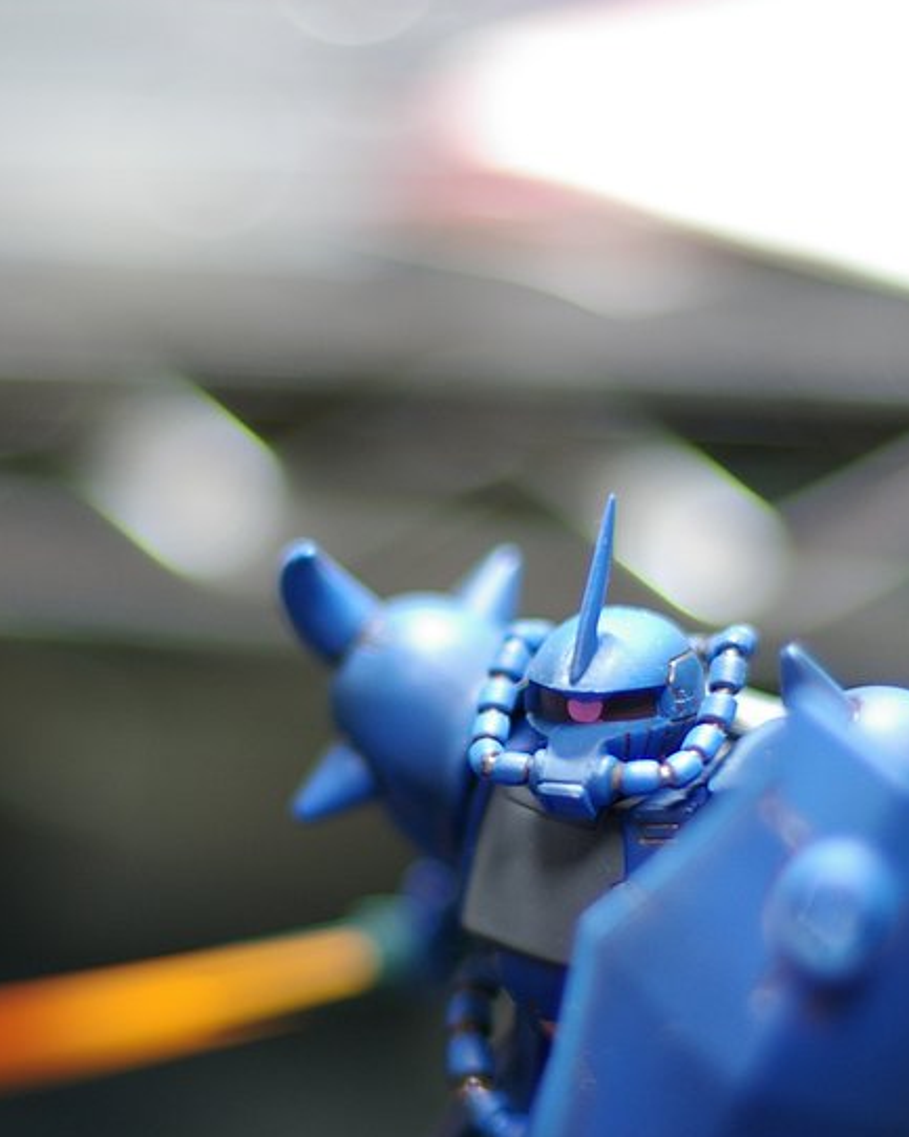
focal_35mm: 133
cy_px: 698
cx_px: 529
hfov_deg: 11.6
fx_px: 4476
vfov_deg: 14.5
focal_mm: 50
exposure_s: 1/25
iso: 200
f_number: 1.4
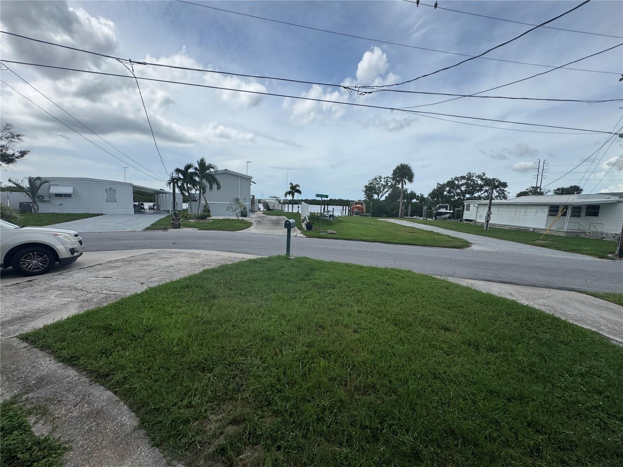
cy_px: 234
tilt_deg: -7.6
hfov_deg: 102.1
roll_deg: -2.9
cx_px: 312
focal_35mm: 14
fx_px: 252
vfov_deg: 85.7
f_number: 2.2
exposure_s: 1/2146
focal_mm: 2.22
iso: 50
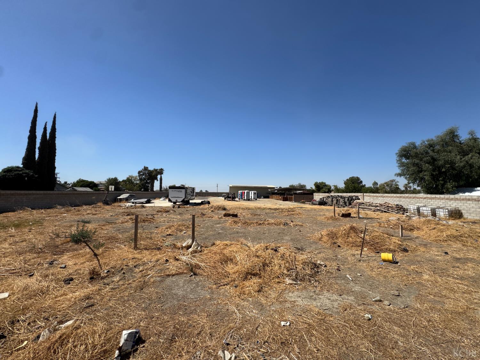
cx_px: 240
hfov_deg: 102.1
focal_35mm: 14
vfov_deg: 85.7
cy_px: 180
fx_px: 194
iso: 50
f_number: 2.2
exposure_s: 1/3106
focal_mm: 2.22
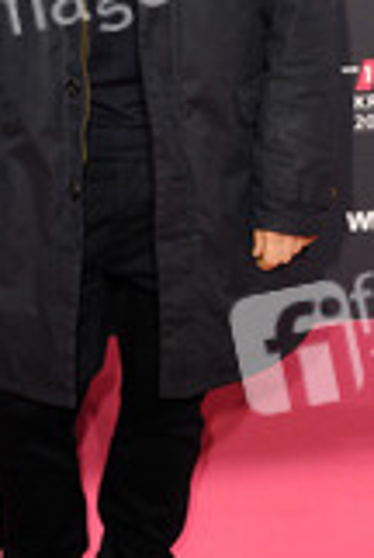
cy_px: 159
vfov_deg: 27.7
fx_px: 1117
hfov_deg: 18.9
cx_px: 95
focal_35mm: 72
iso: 2500
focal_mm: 29
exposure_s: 1/160
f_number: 7.1
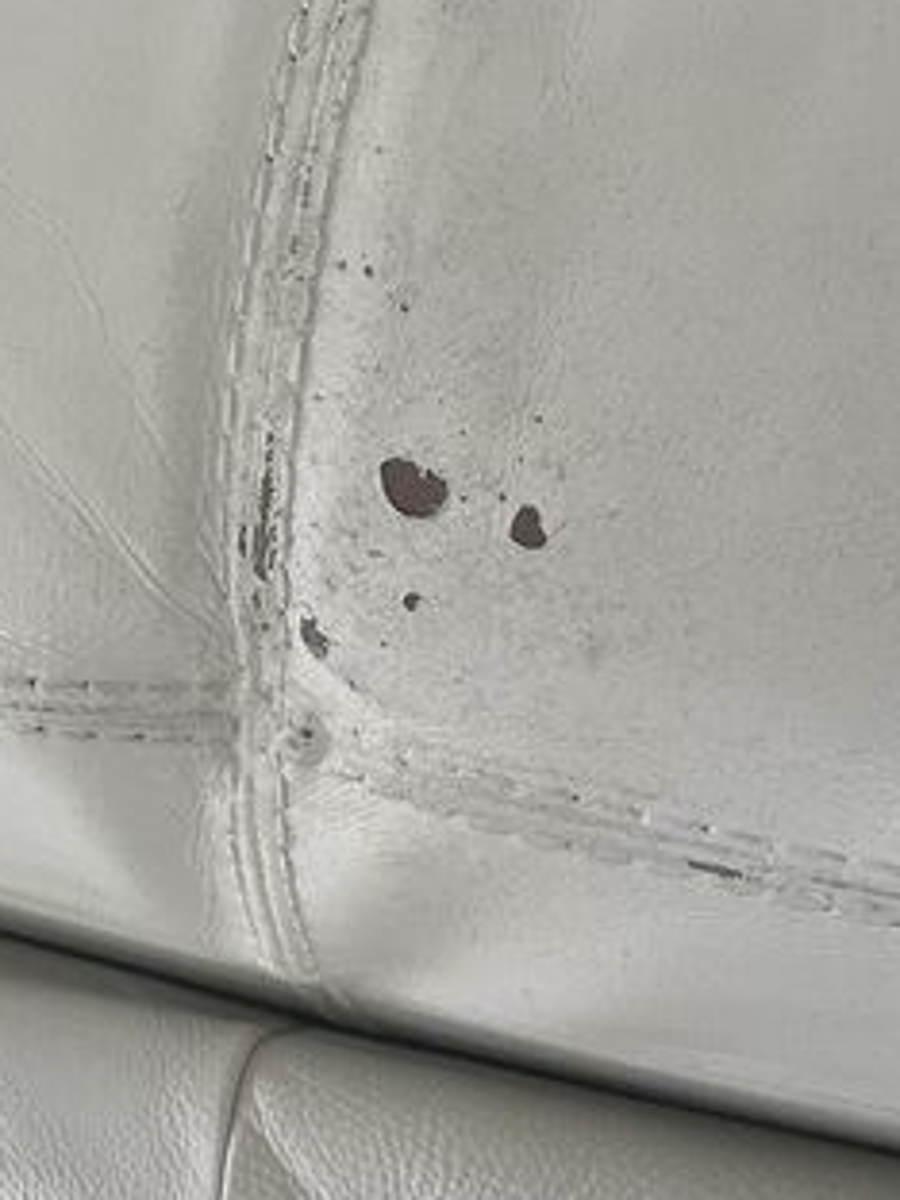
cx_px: 408
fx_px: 1040
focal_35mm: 30
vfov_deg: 59.8
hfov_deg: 46.7
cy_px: 542
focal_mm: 4.2
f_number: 1.6
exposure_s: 1/94
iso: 125
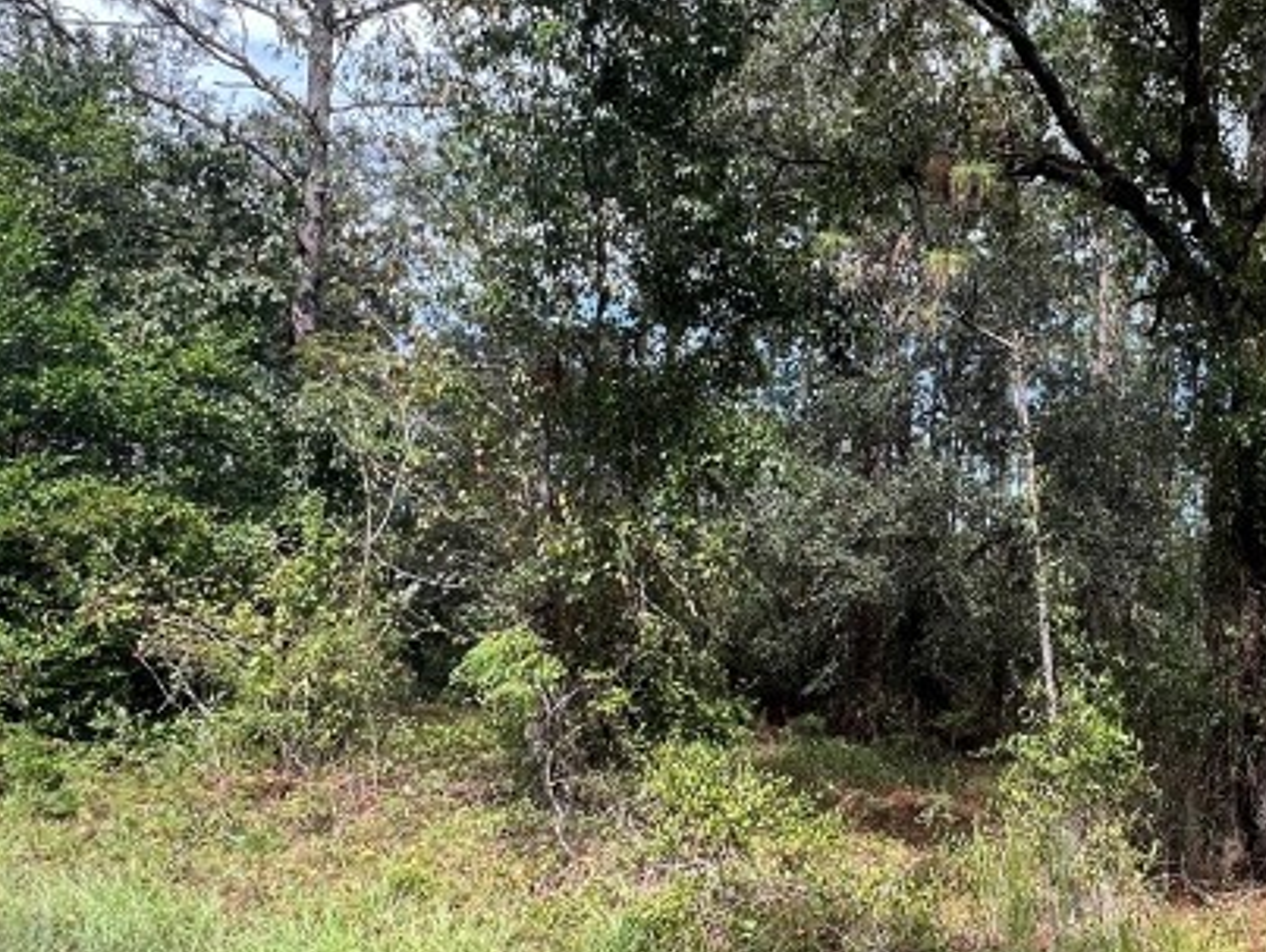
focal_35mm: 33
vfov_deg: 43.0
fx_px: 1208
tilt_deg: +6.6
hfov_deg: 53.6
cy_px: 474
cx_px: 898
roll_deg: -3.1
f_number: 1.8
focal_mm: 1.57
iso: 32
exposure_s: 1/228
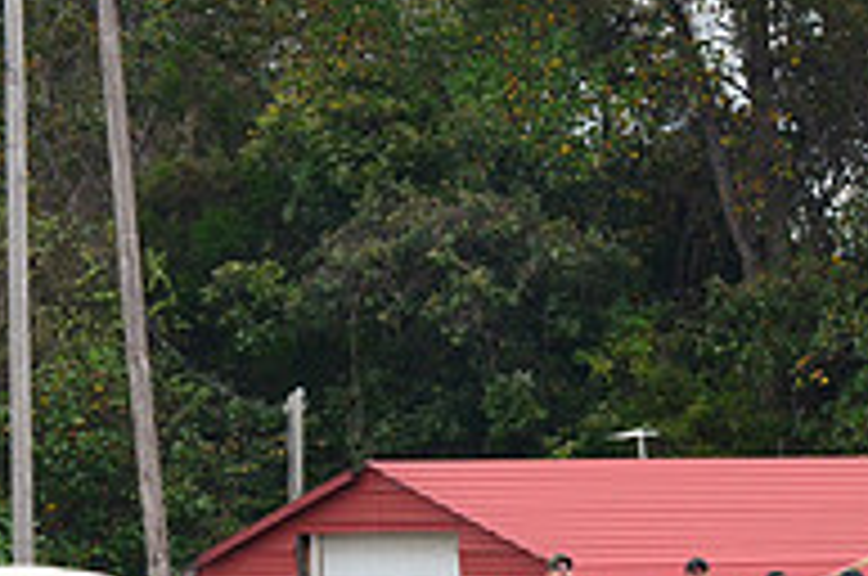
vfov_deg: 3.8
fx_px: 8666
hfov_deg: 5.7
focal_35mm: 360
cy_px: 752
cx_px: 1160
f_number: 8
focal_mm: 80
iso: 1000
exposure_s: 1/1000
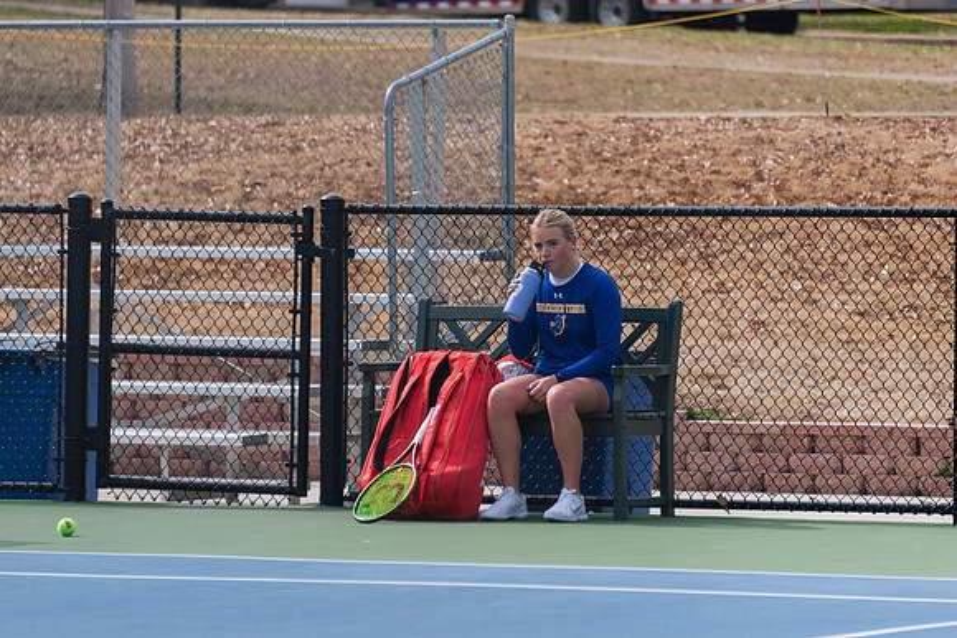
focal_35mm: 359
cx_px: 534
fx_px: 9543
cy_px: 340
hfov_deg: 5.7
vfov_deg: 3.8
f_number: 5.6
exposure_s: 1/2000
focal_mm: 300
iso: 640
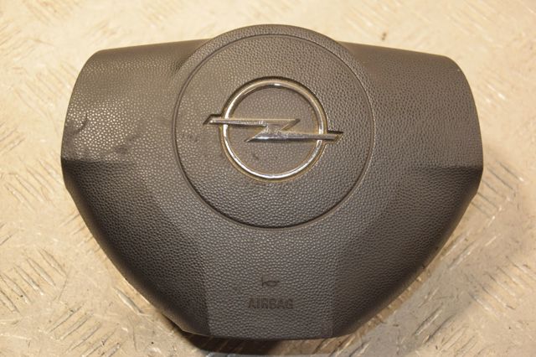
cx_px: 268
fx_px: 1161
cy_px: 178
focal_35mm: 78
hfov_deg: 26.0
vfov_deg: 17.5
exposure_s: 1/160
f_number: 5
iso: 800
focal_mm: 52
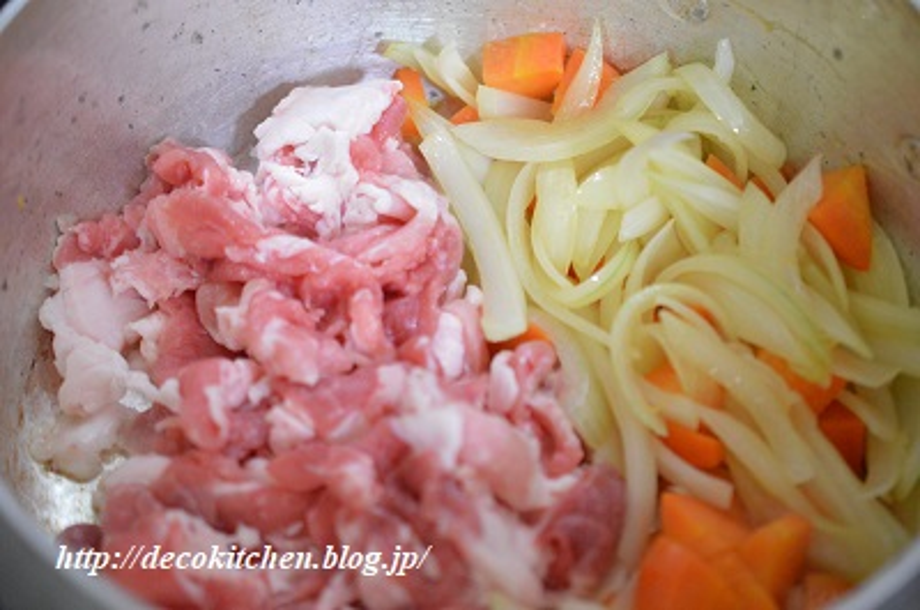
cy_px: 305
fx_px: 1530
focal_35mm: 60
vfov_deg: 22.5
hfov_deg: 33.5
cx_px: 460
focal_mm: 40
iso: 2500
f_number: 3
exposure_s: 1/60
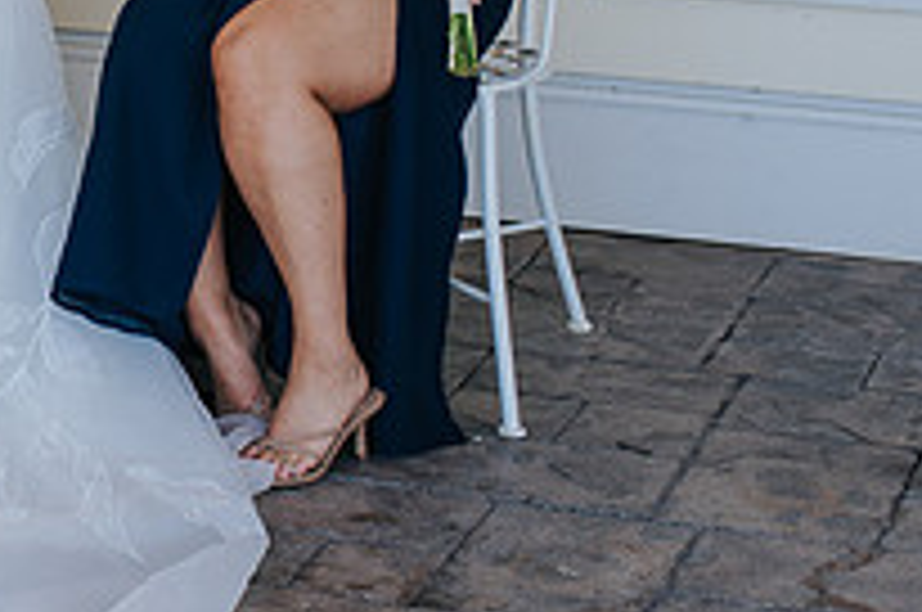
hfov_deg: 14.9
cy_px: 15
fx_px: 3401
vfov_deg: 10.2
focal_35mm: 133
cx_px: -215
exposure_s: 1/250
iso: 220
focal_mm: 35
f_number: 3.5
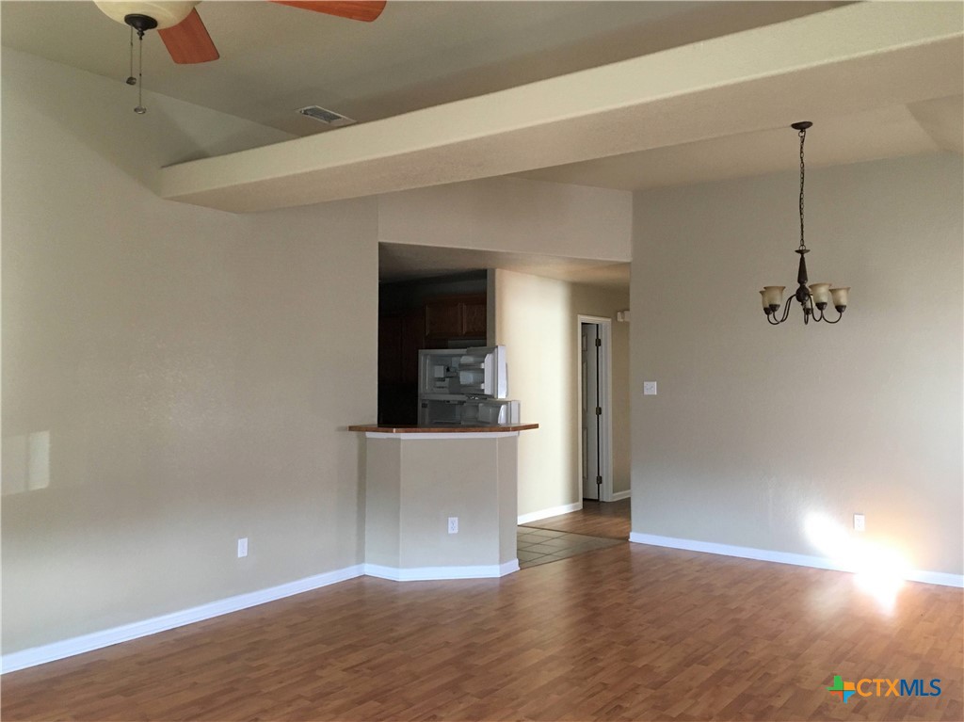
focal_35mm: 29
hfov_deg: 61.7
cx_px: 482
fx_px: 807
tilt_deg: +0.6
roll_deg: +0.5
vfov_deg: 48.2
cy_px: 361
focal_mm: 4.15
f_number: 2.2
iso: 125
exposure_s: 1/30
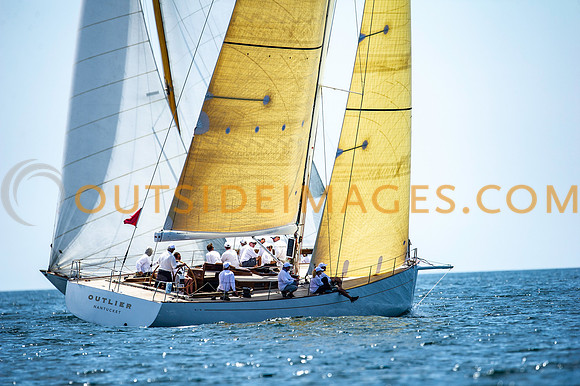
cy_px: 193
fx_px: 9661
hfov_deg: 3.4
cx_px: 290
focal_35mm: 600
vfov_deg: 2.3
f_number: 5
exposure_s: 1/3200
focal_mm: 600
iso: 400
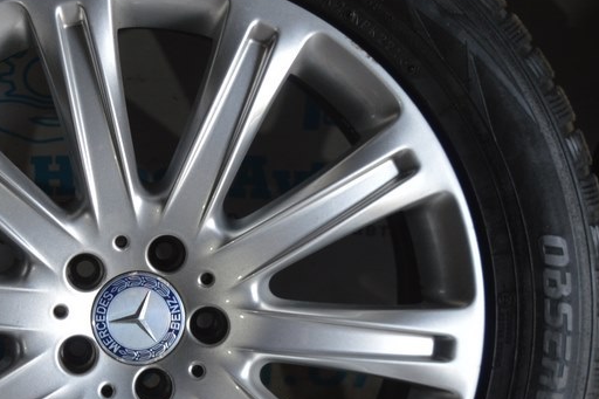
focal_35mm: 93
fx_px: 1547
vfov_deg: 14.7
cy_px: 287
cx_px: 122
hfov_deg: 21.6
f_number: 4.2
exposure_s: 1/25
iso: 400
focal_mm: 31
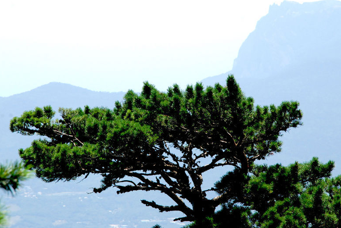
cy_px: 101
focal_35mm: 235
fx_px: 2224
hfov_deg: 8.8
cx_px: 175
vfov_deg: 5.9
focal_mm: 135
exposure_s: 1/800
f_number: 13
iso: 1000
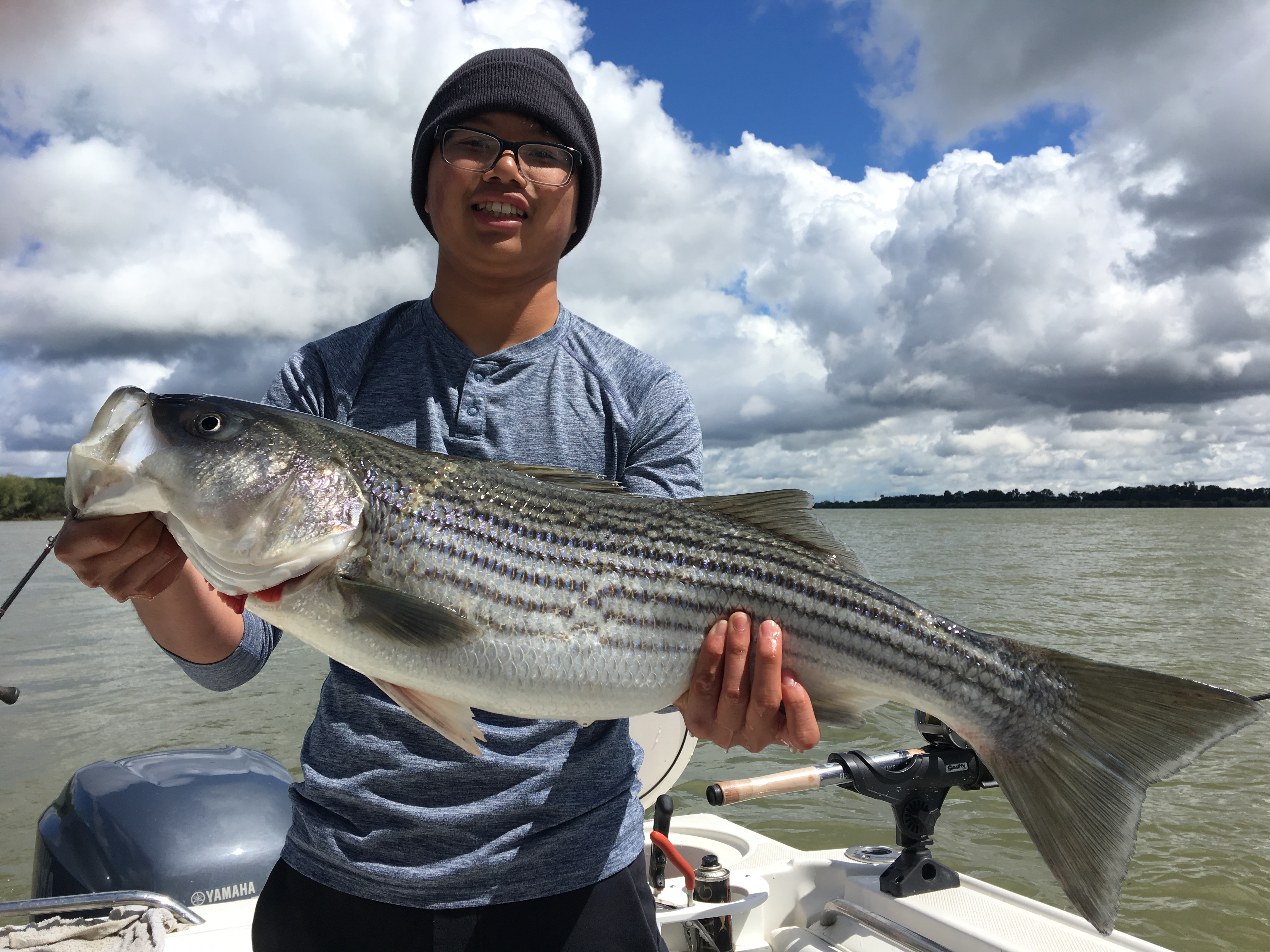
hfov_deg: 61.7
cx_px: 635
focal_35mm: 29
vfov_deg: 48.2
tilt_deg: +4.0
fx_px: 1064
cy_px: 476
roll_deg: +1.1
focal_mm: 4.15
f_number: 2.2
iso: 25
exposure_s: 1/1972
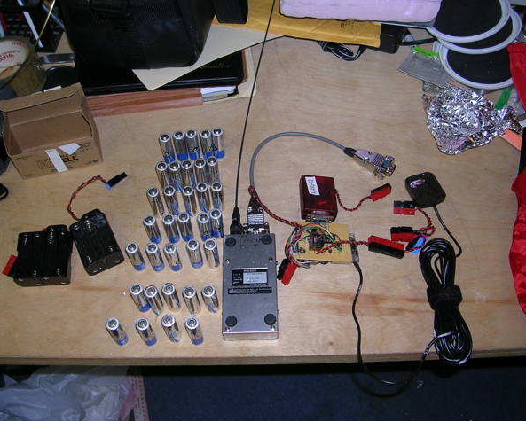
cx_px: 254
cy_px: 210
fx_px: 623
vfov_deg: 37.4
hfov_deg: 45.8
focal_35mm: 40
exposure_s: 1/60.1
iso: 50
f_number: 2.8
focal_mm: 5.8
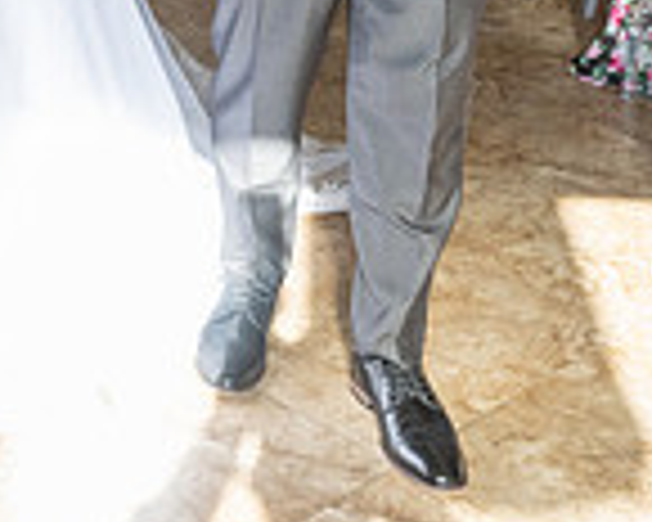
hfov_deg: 19.6
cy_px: -164
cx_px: -189
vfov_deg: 16.1
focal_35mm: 90
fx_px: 1737
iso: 1250
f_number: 10
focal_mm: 24
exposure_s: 1/200
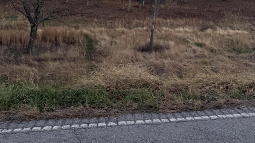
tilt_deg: +11.6
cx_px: 125
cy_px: -32
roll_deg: -0.3
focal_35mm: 36
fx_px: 243
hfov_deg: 55.3
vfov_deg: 28.3
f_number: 1.78
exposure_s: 1/524
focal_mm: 6.76
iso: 80
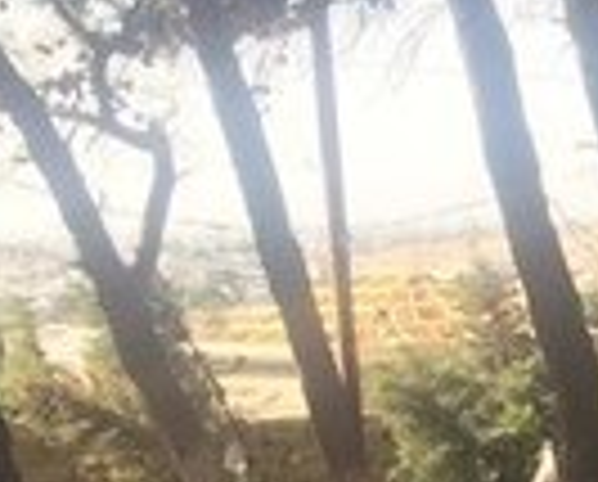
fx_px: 2483
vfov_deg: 10.5
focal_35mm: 140
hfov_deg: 12.8
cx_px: 976
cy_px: 840
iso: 32
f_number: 2.2
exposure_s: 1/366
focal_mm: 4.15
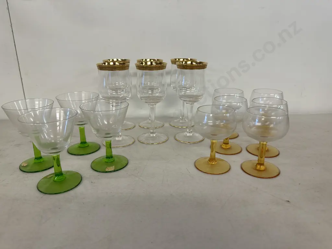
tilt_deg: -18.9
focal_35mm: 24
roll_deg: +0.6
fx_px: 230
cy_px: 124
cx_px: 166
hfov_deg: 71.6
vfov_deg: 56.8
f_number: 1.78
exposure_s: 1/100
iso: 125
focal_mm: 6.86
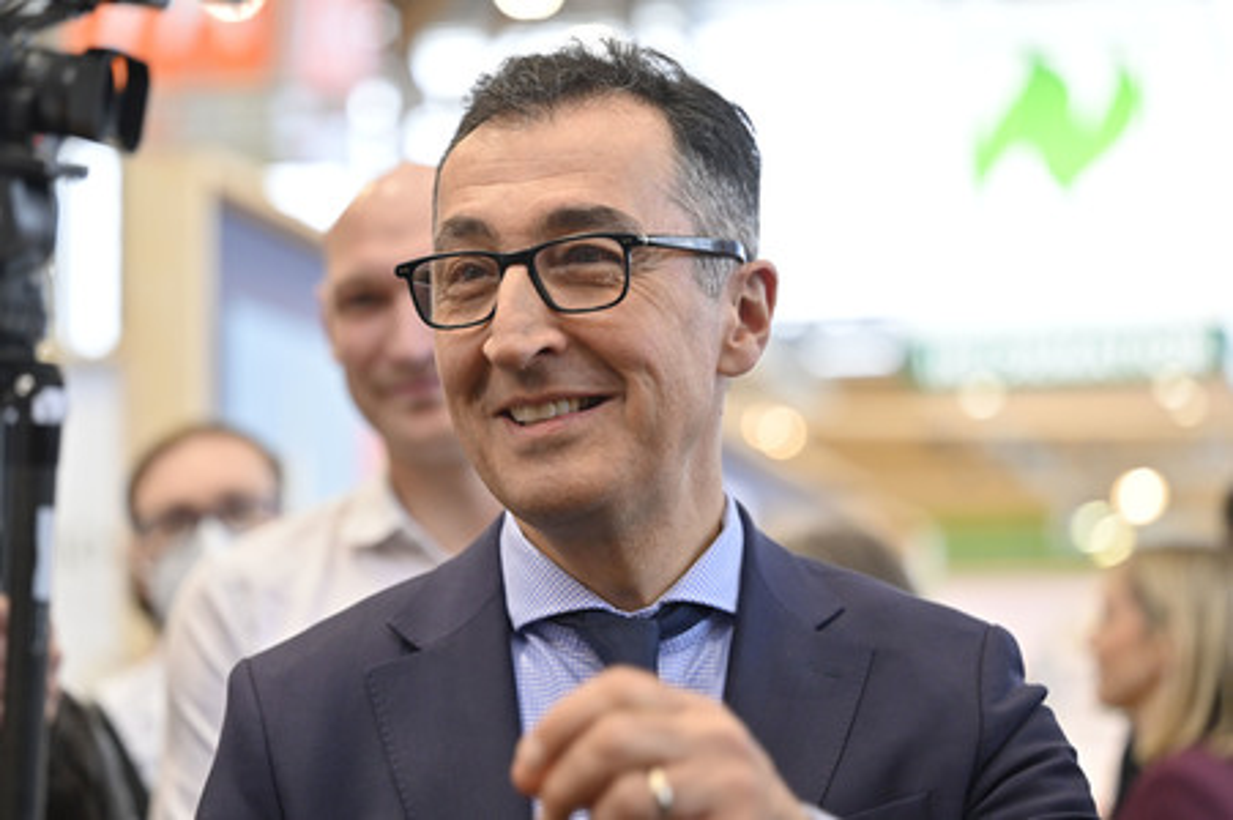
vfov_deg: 16.0
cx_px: 616
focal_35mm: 85
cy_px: 410
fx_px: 2909
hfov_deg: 23.9
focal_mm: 85
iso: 1600
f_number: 2.8
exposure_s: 1/500
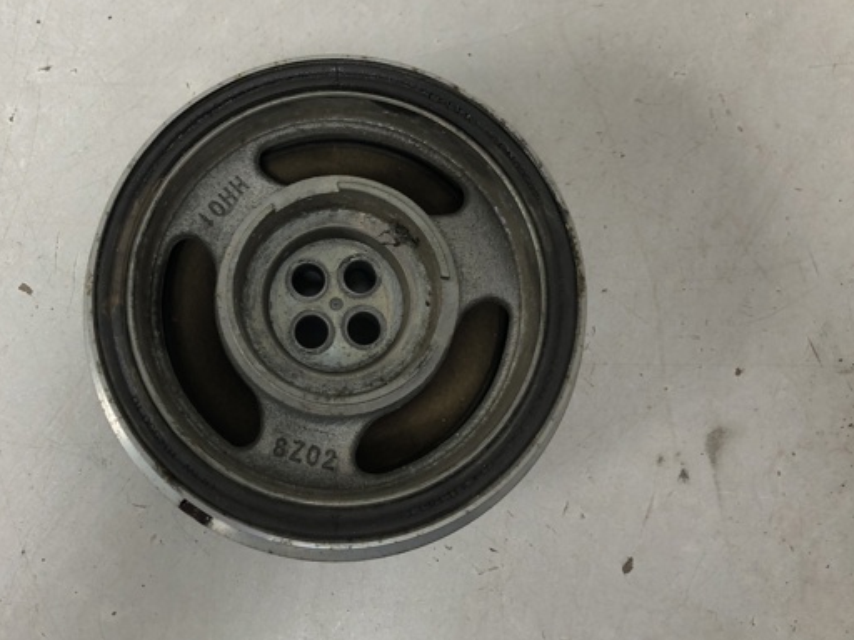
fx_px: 863
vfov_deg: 40.6
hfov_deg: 52.2
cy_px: 278
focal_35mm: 35
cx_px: 332
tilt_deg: -82.8
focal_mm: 4
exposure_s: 1/17
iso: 40
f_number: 1.8
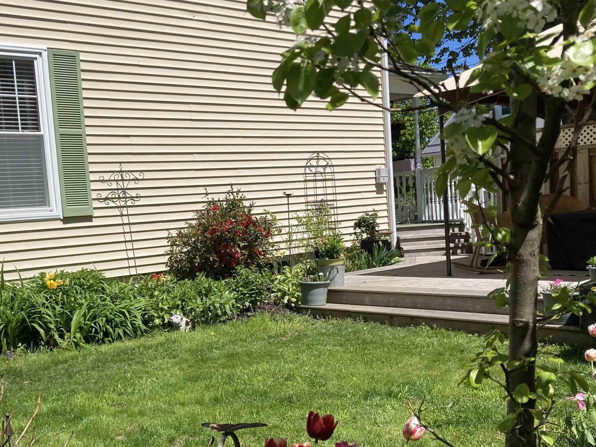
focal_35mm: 41
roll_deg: +4.3
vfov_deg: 34.9
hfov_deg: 45.1
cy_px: 281
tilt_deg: -4.2
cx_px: 202
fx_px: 706
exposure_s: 1/2667
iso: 20
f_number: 1.8
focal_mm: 3.99
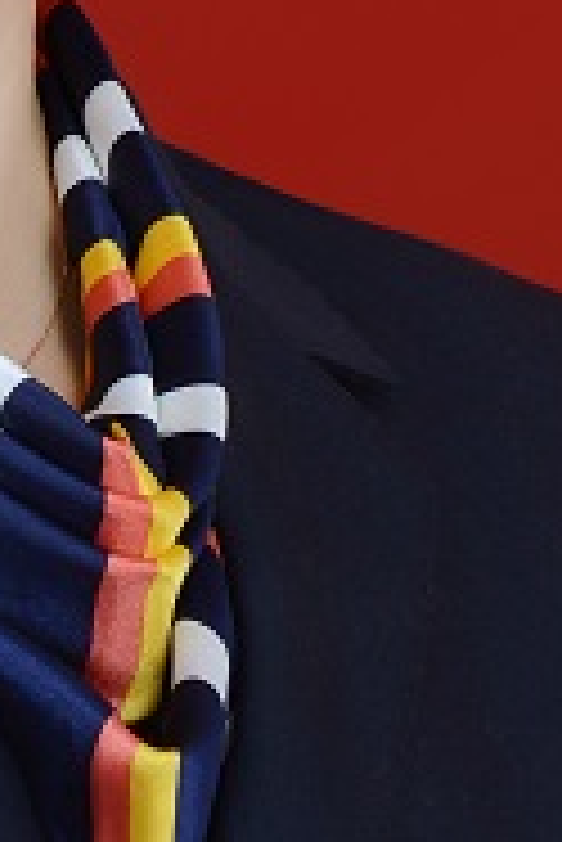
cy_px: -29
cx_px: -211
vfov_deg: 7.3
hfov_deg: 4.9
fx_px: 6567
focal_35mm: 281
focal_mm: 70
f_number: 9
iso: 100
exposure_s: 1/80
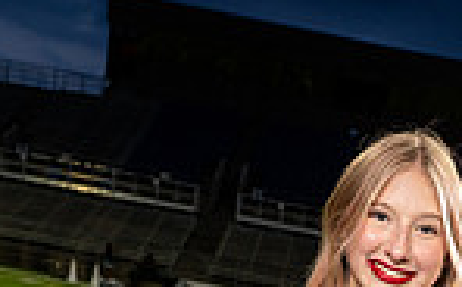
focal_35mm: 90
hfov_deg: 22.8
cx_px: 356
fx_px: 1131
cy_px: 664
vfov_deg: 12.0
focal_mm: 29
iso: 640
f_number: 5.6
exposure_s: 1/250
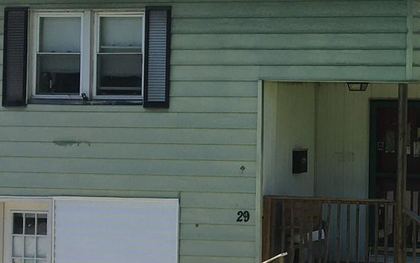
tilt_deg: +0.5
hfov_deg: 19.0
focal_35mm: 101
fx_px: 1157
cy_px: 61
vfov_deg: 12.9
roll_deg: +0.3
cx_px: 556
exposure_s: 1/874
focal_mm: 4.15
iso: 25
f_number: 2.2
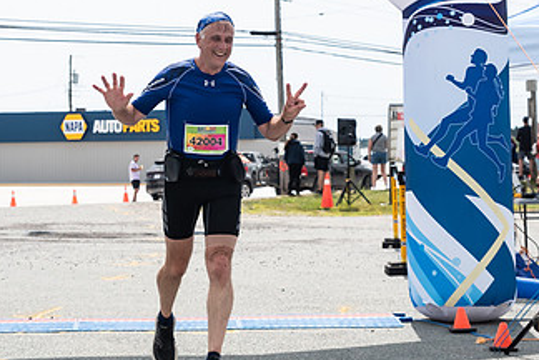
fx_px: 1527
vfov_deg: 13.4
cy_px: 94
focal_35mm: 102
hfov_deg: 20.0
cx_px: 218
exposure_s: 1/4000
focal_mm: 48
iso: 800
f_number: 4
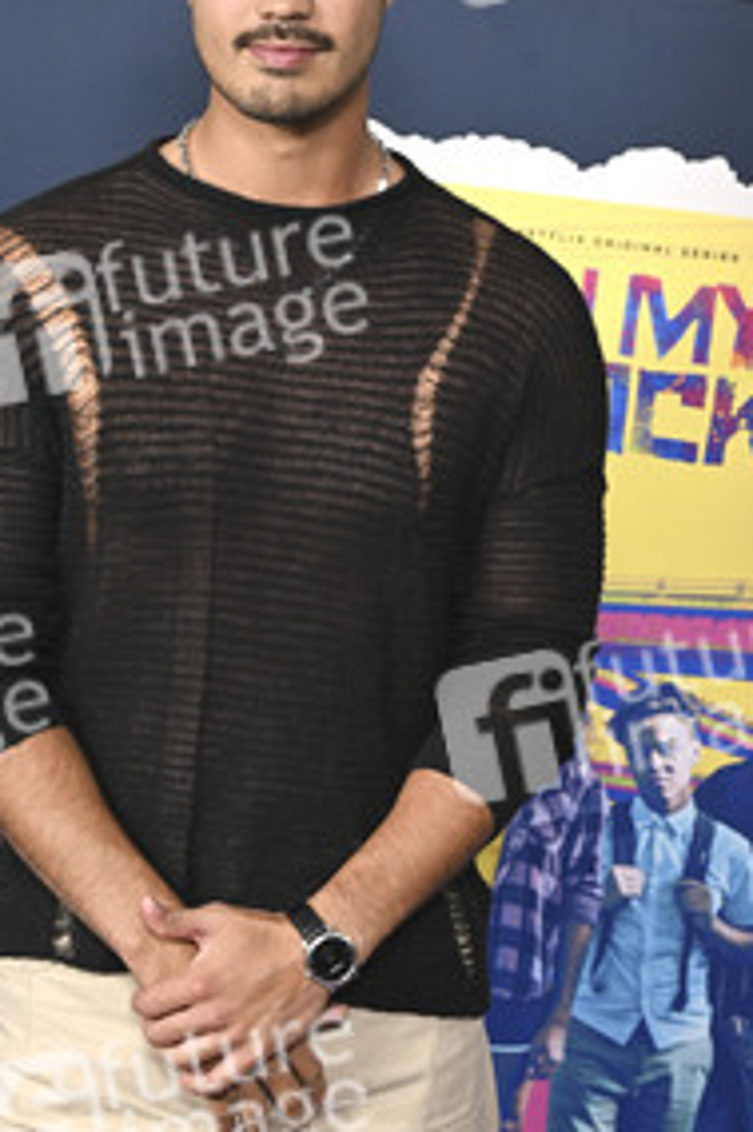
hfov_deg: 15.2
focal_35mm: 90
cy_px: 510
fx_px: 2827
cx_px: 279
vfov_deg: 22.6
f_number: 5.6
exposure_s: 1/250
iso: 1250
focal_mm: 64
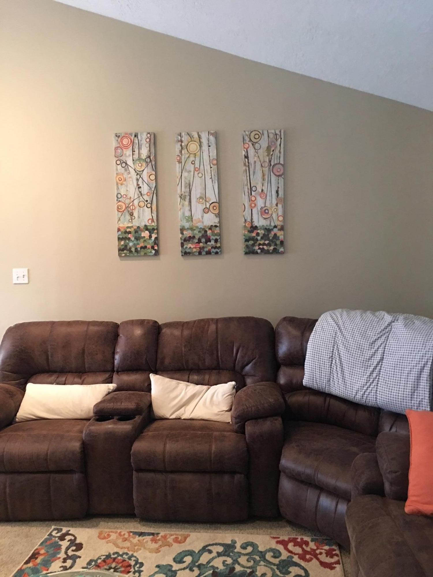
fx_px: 484
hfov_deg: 48.2
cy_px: 288
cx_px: 216
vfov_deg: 61.7
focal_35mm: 29
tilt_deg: -2.0
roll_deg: +0.5
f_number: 2.2
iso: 80
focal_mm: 4.15
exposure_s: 1/4
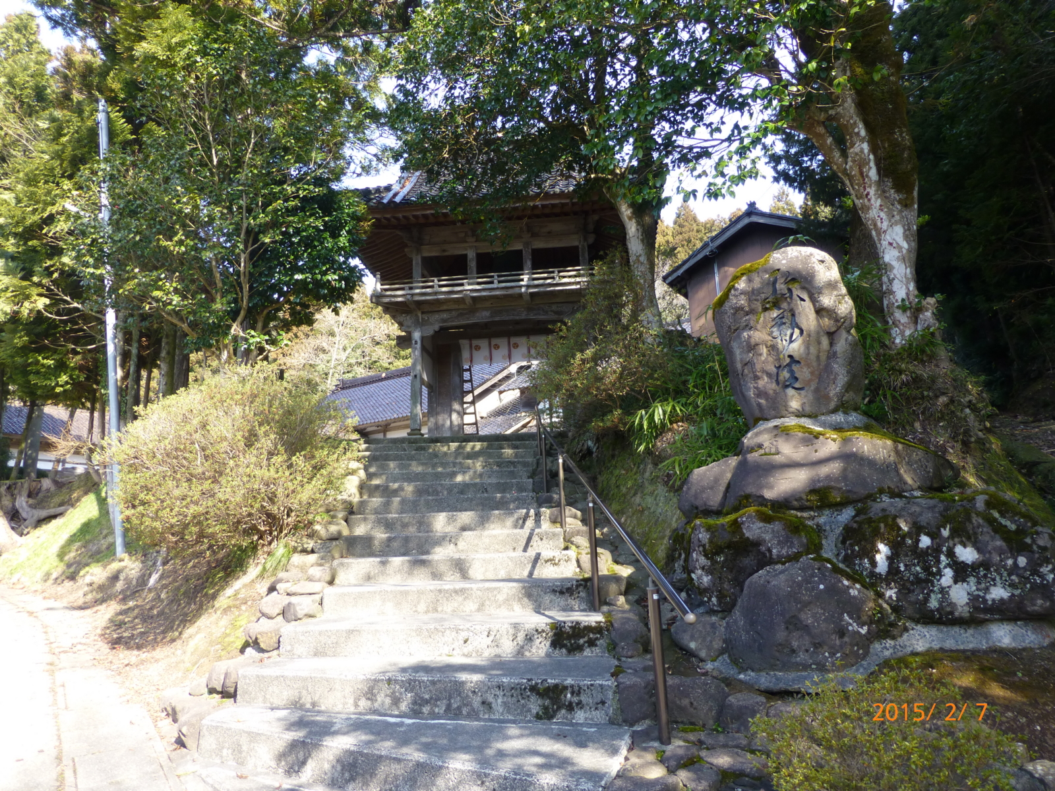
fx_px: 731
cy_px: 396
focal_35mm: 24
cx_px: 528
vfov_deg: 56.8
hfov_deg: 71.6
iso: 100
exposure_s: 1/100
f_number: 3.5
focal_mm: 4.3
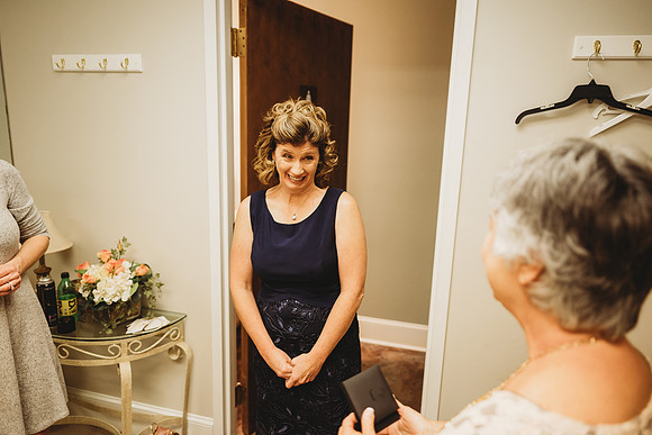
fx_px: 435
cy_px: 218
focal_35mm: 24
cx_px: 326
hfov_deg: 73.7
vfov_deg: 53.2
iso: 640
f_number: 2.2
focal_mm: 24
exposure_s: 1/100
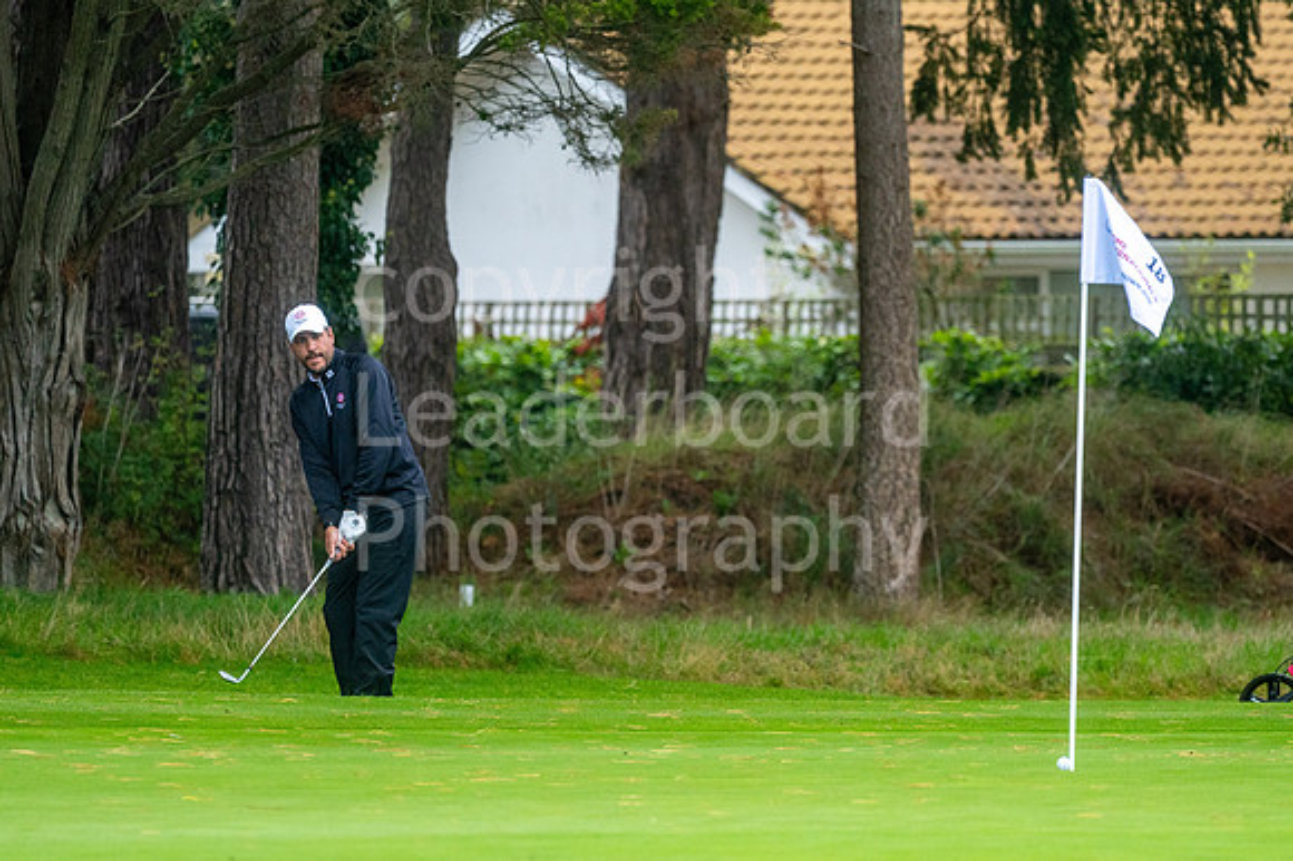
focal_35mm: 450
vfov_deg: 3.1
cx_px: 646
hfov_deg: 4.6
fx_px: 16153
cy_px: 430
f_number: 4
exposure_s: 1/250
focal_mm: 300
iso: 1000
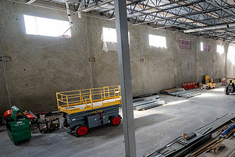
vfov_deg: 47.9
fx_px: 176
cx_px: 223
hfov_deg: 55.7
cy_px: 89
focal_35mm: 27
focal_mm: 14
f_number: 5
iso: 1600
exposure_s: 1/200
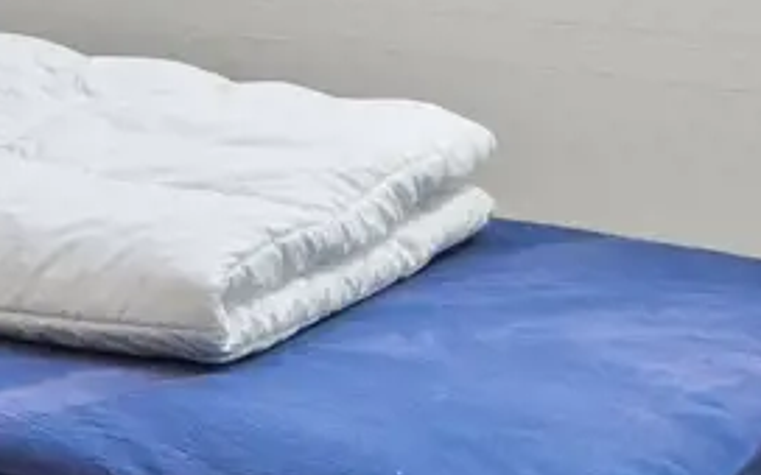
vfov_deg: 8.0
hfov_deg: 11.3
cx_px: -1024
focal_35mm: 156
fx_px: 3244
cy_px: -450
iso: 200
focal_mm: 14.5
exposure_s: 1/10
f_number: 8
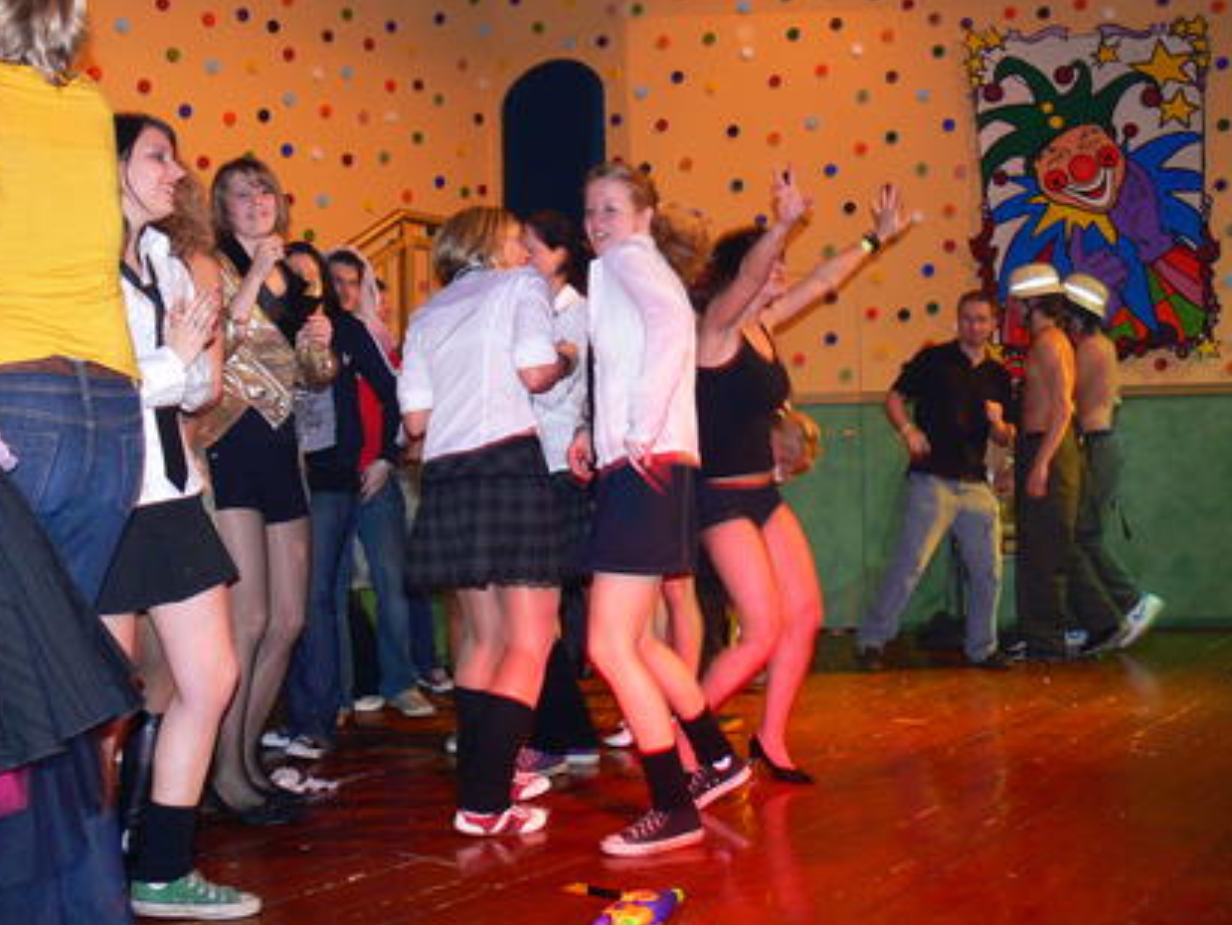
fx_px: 1424
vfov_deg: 35.9
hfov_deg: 46.7
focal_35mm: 40
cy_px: 403
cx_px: 564
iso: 100
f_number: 2.8
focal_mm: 7.4
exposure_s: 1/30
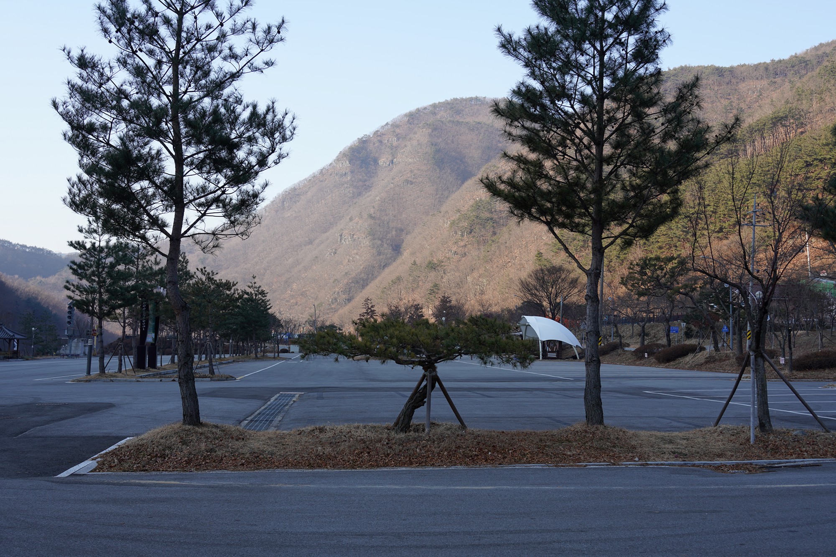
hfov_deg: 49.5
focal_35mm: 39
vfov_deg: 34.2
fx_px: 906
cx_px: 418
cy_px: 278
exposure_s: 1/100
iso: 100
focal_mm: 39
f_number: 8
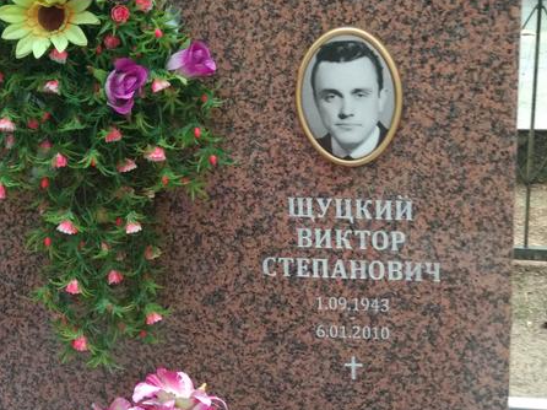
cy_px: 280
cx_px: 275
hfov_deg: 27.8
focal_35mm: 70
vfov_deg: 20.9
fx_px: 1106
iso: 640
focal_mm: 5.99
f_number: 2.6
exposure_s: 1/60
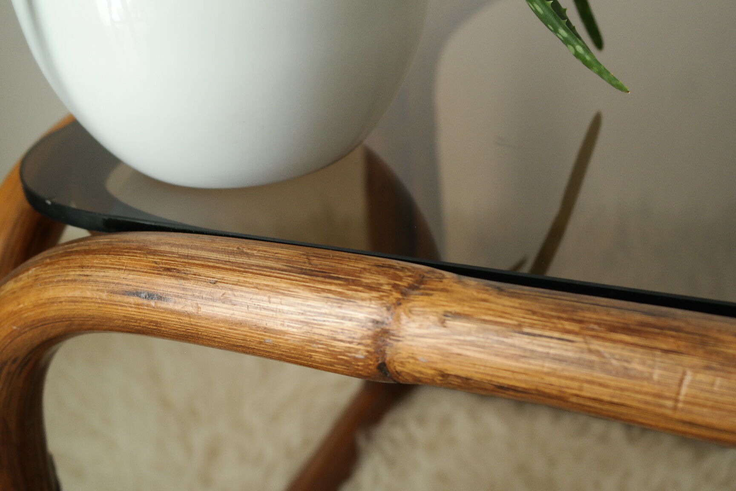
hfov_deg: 37.5
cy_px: 246
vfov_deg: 25.5
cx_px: 368
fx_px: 1083
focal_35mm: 53
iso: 800
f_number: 5.6
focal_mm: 35
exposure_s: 1/25
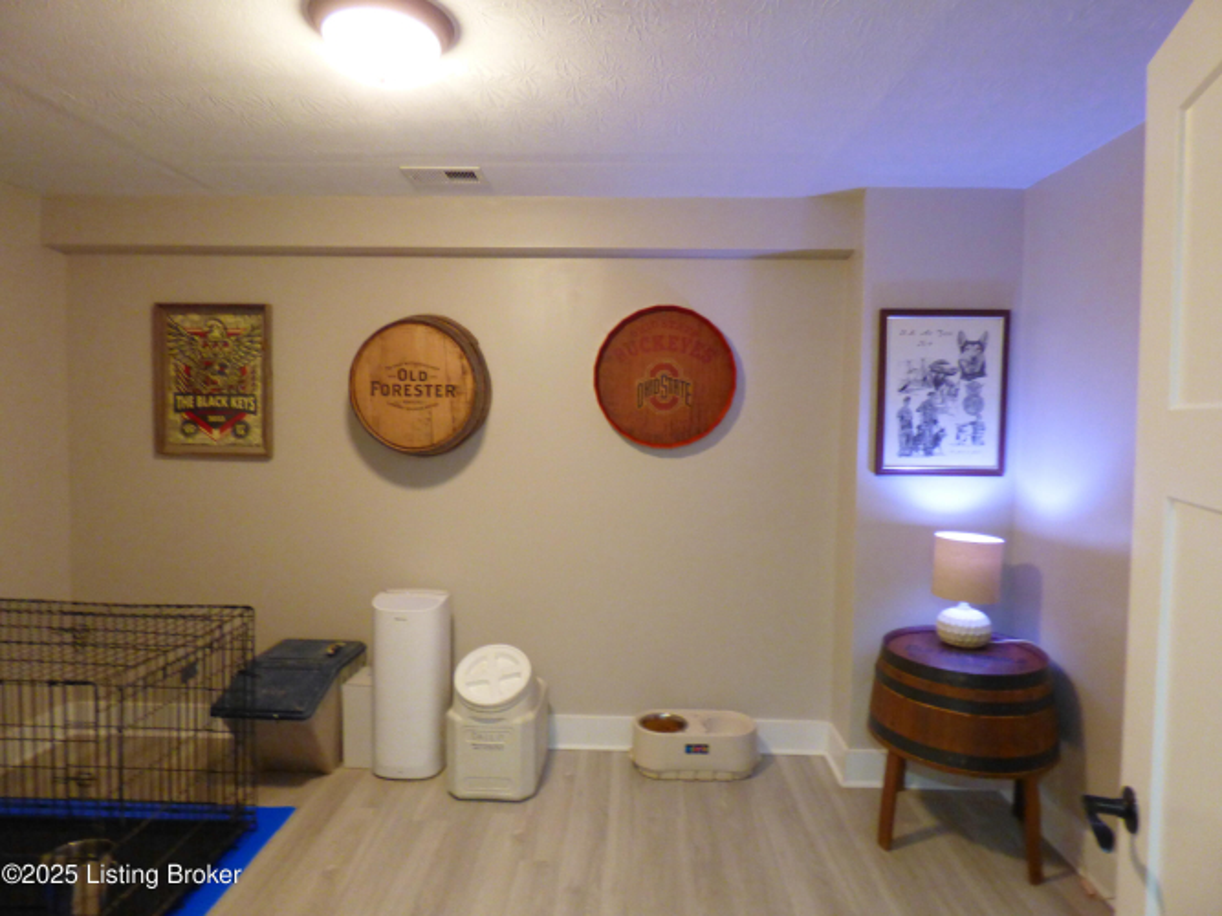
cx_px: 611
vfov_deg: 66.0
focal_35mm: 20
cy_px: 458
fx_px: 706
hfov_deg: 81.8
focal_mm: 3.58
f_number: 2.8
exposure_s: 1/30
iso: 400
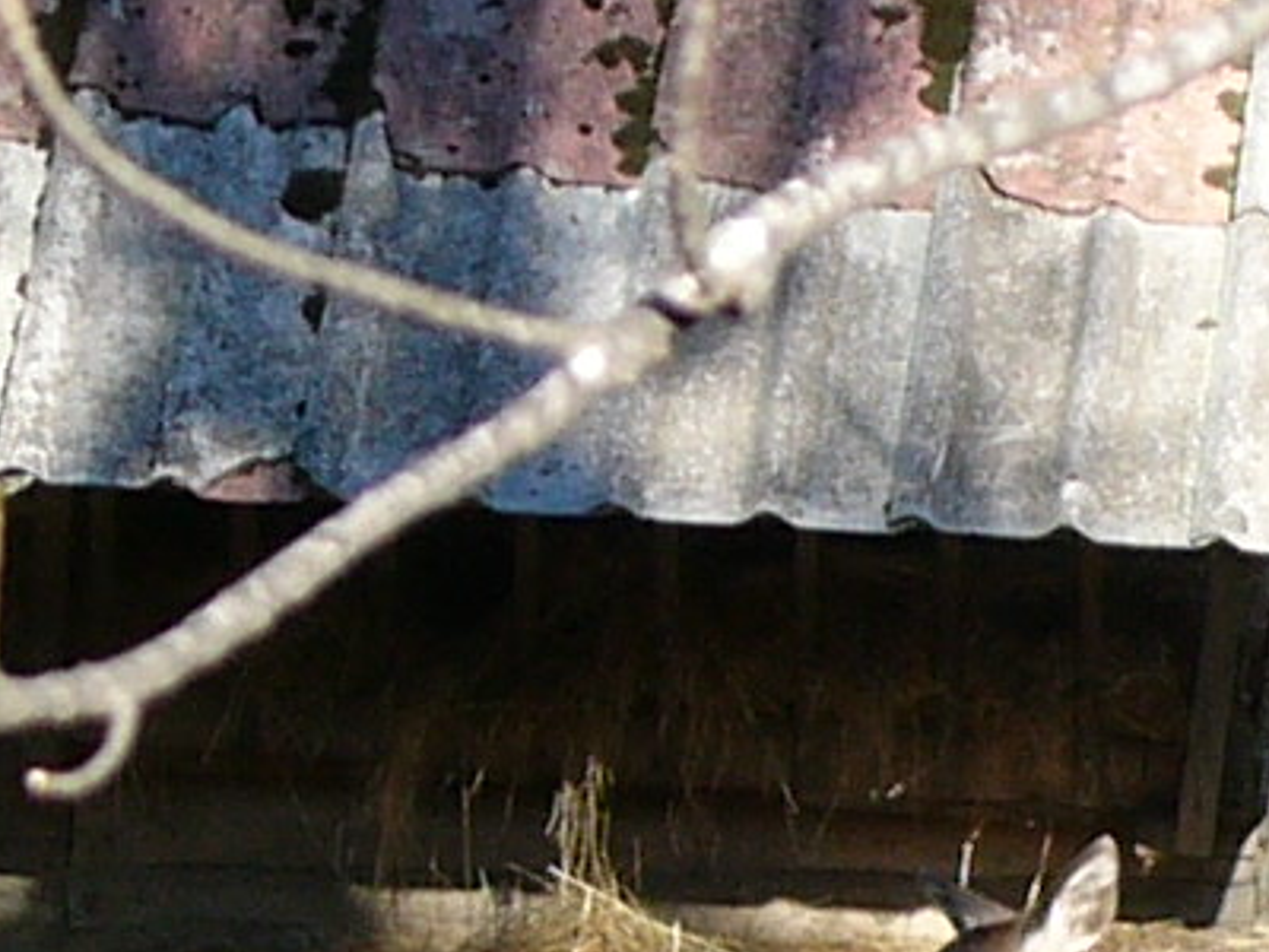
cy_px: 1009
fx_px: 19686
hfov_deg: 3.7
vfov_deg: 2.8
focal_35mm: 537
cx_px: 882
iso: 100
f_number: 4.9
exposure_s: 1/125
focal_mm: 17.4
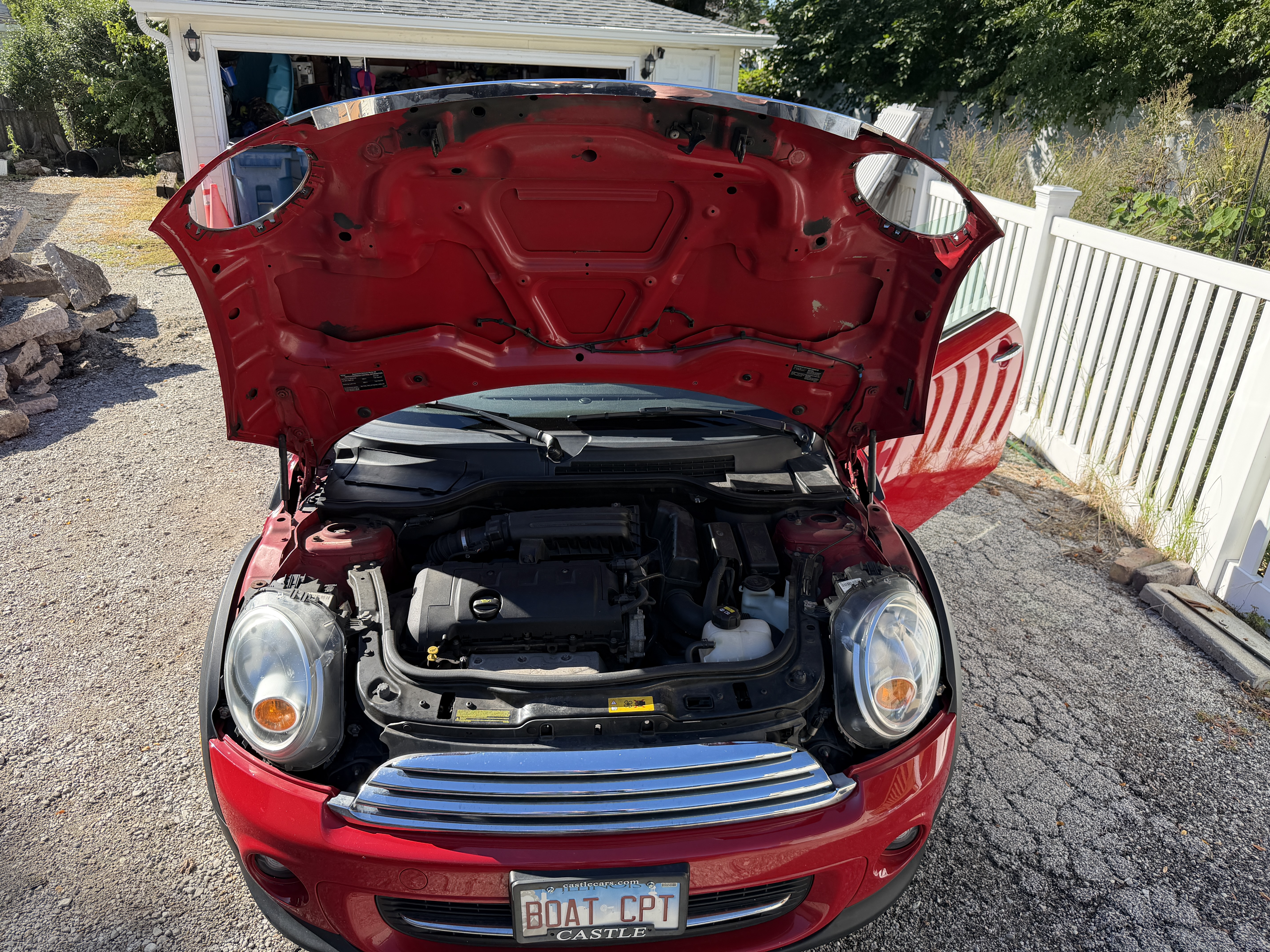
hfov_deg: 71.6
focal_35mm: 24
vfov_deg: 56.8
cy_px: 476
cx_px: 635
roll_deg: -2.2
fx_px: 881
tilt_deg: -25.0
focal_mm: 6.76
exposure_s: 1/1585
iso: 80
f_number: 1.78
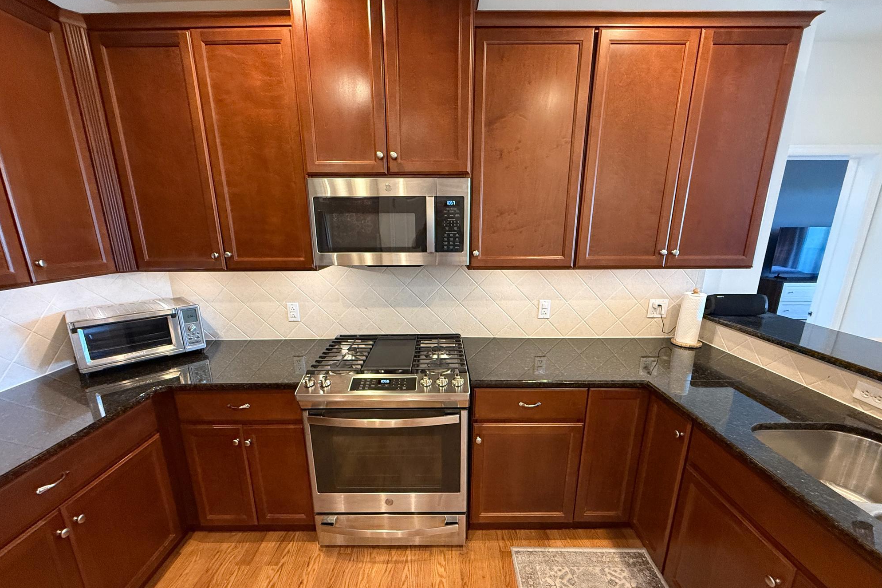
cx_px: 439
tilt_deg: -14.4
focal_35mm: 15
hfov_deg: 100.4
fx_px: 367
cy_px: 321
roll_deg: +0.2
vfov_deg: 77.1
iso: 500
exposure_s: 1/60
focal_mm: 2.22
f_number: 2.2
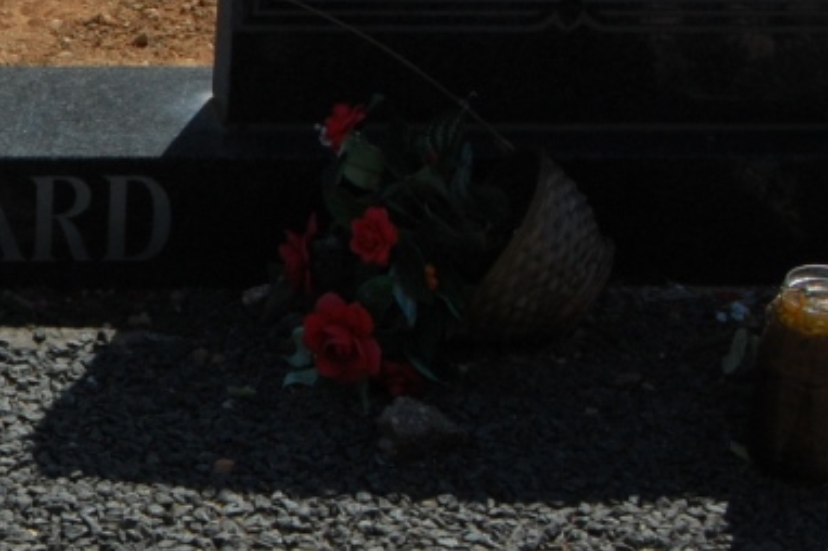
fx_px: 3884
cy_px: -47
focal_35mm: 169
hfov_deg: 11.9
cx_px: -171
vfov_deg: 8.1
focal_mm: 42
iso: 400
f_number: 18
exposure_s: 1/250
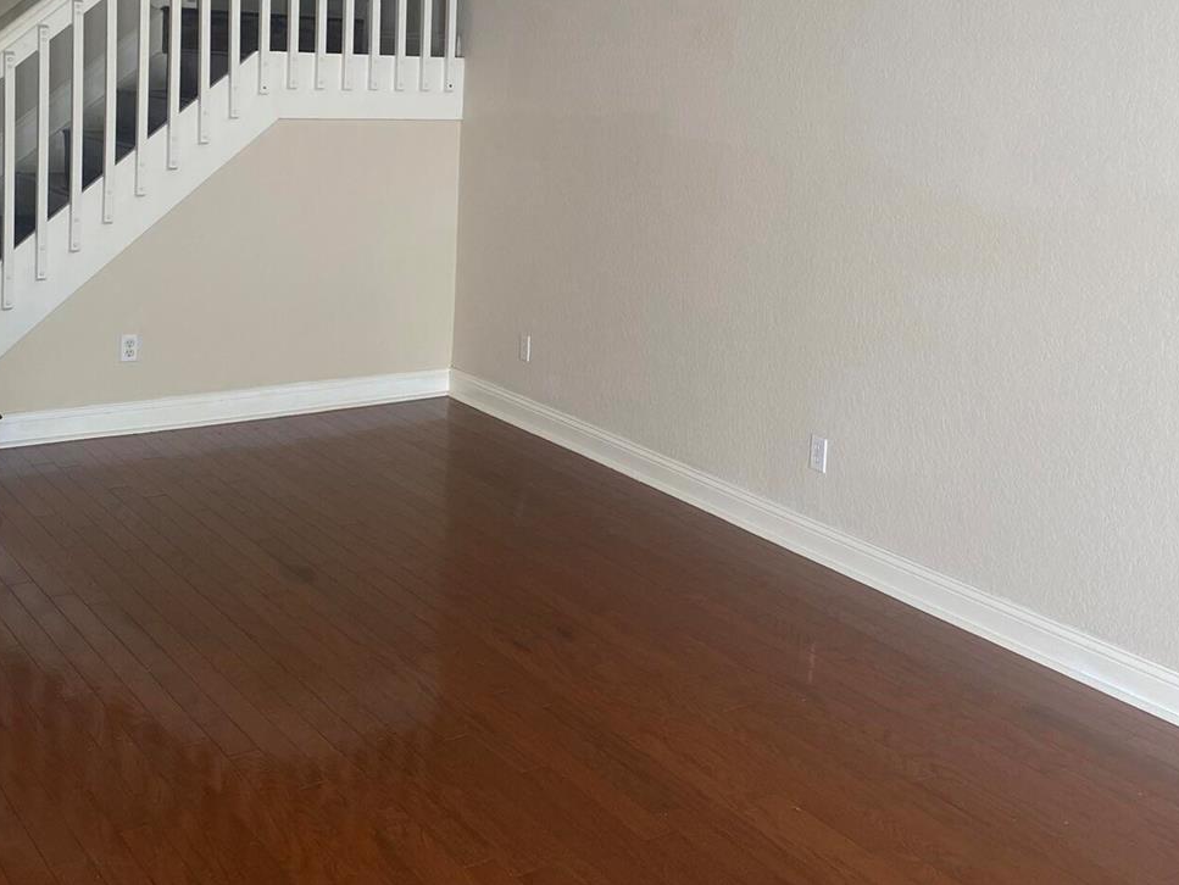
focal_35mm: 43
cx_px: 630
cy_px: 215
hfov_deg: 43.8
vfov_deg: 32.9
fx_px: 1465
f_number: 1.8
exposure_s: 1/120
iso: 80
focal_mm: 4.25
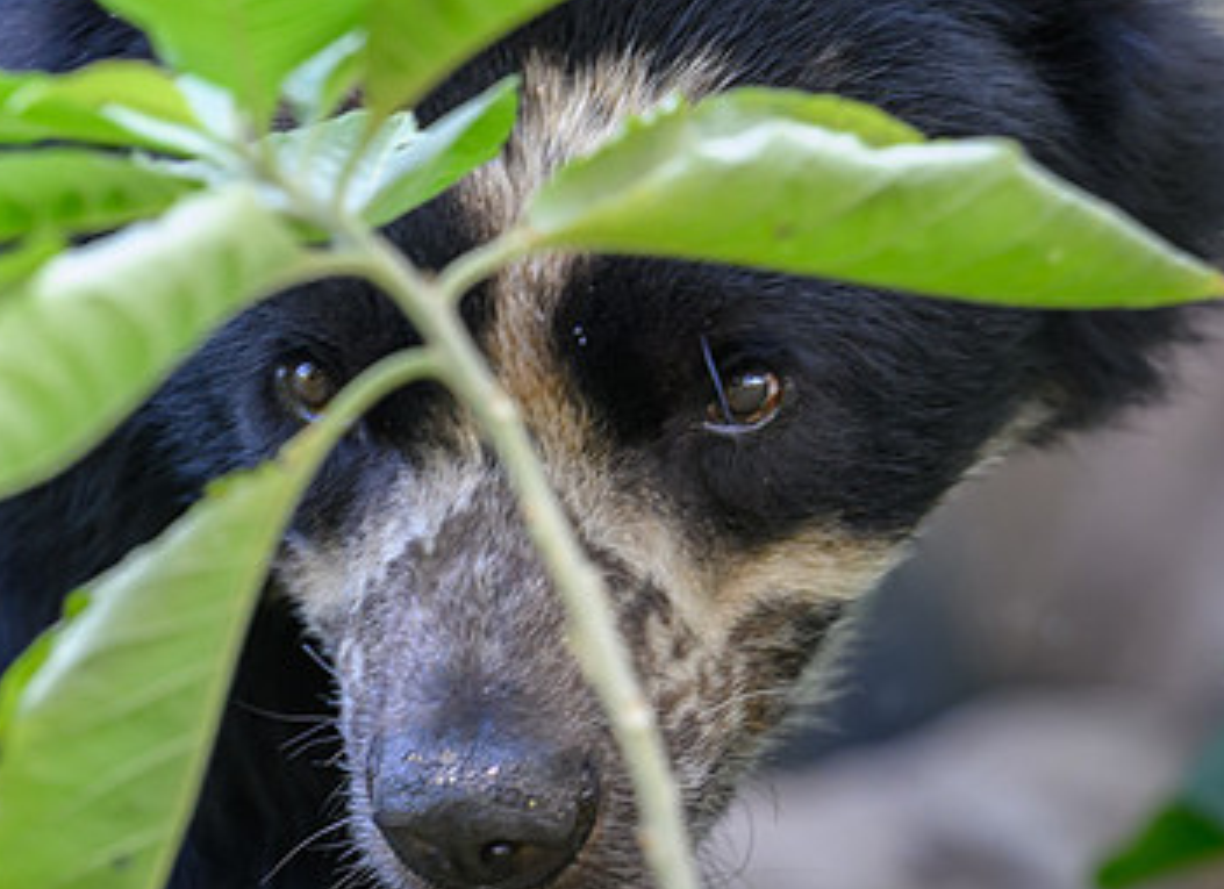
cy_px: 187
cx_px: 633
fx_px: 30769
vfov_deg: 1.7
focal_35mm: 880
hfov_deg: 2.3
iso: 2200
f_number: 4
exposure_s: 1/400
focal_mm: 400
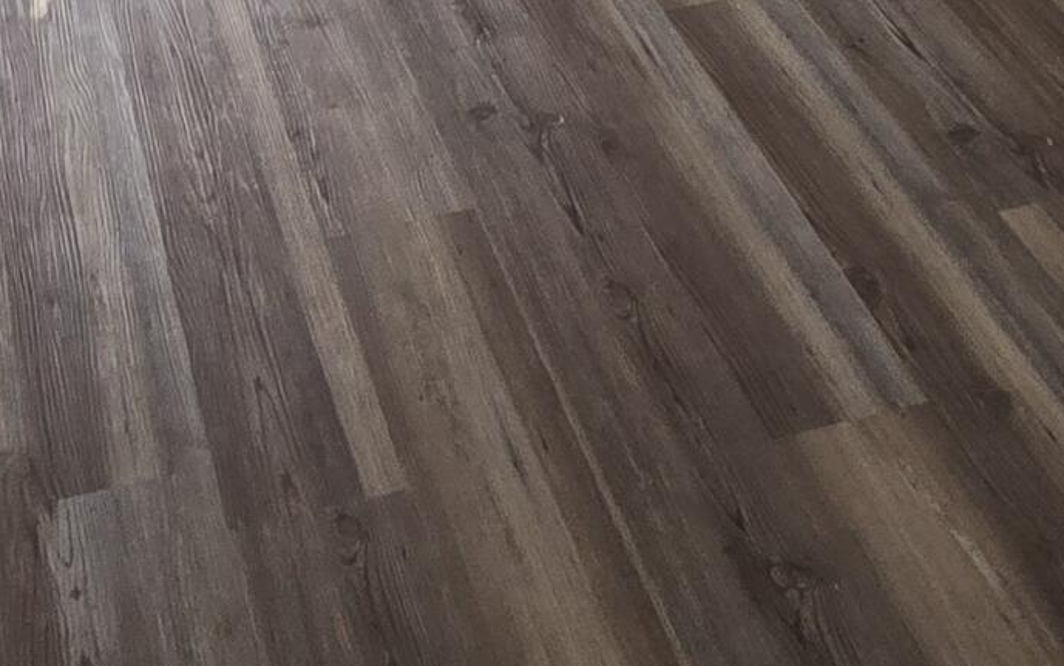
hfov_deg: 33.2
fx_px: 1740
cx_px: 250
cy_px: -712
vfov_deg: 16.1
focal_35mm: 60
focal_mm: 2.2
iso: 50
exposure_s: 1/120
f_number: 2.2
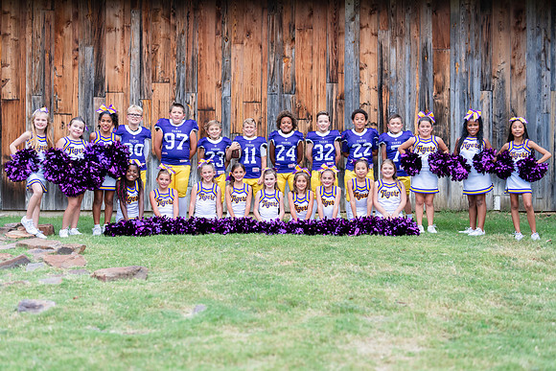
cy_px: 189
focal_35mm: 51
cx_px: 285
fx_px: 794
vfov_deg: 26.3
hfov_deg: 38.6
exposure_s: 1/640
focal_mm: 50
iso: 800
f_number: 1.6
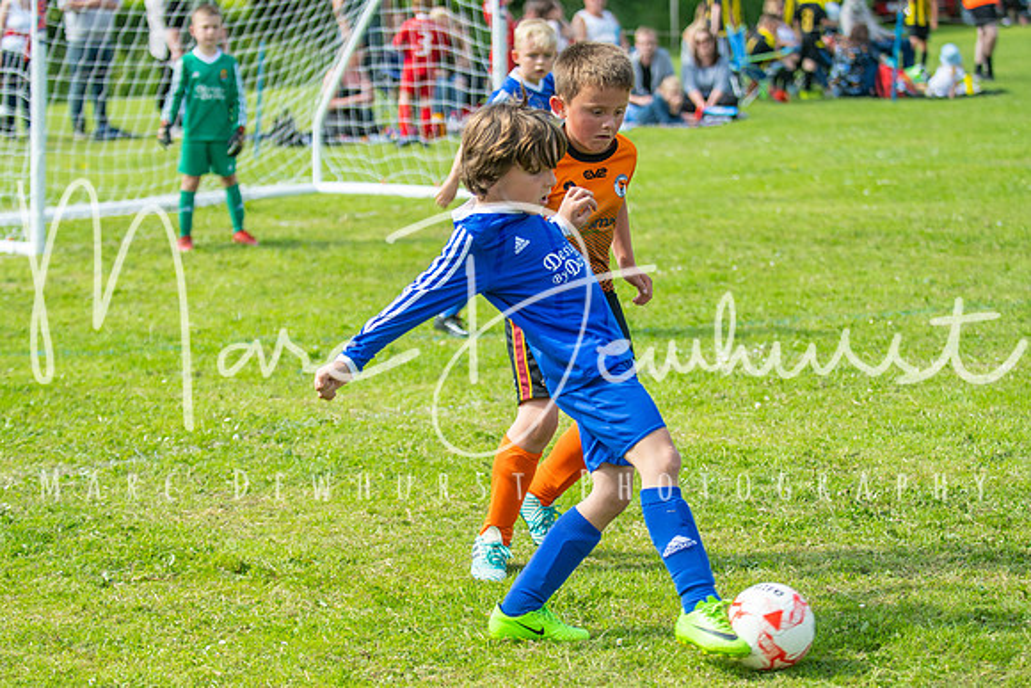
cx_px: 516
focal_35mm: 112
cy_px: 344
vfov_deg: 12.2
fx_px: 3222
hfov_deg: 18.2
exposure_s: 1/1250
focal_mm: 75
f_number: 3.2
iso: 250
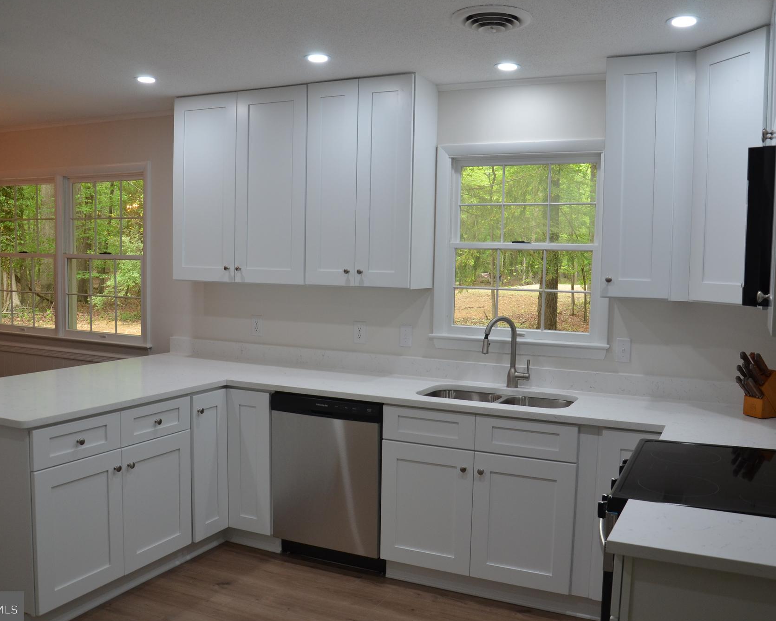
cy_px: 310
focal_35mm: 31
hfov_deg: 57.2
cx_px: 398
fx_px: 712
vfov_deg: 47.1
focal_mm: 18
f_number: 5
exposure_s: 1/100
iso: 400
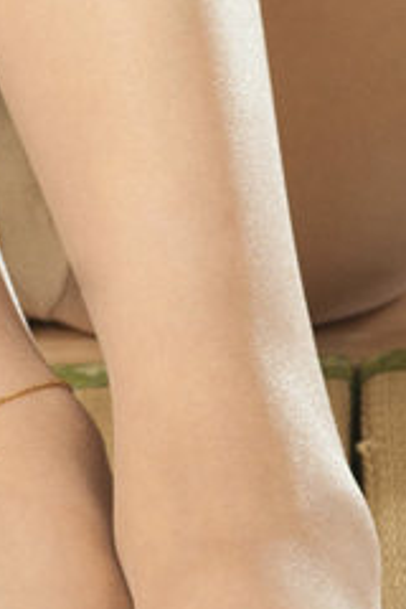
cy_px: -754
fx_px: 6073
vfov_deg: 5.6
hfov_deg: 3.8
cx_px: 228
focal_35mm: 359
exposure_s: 1/125
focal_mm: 56
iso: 250
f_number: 9
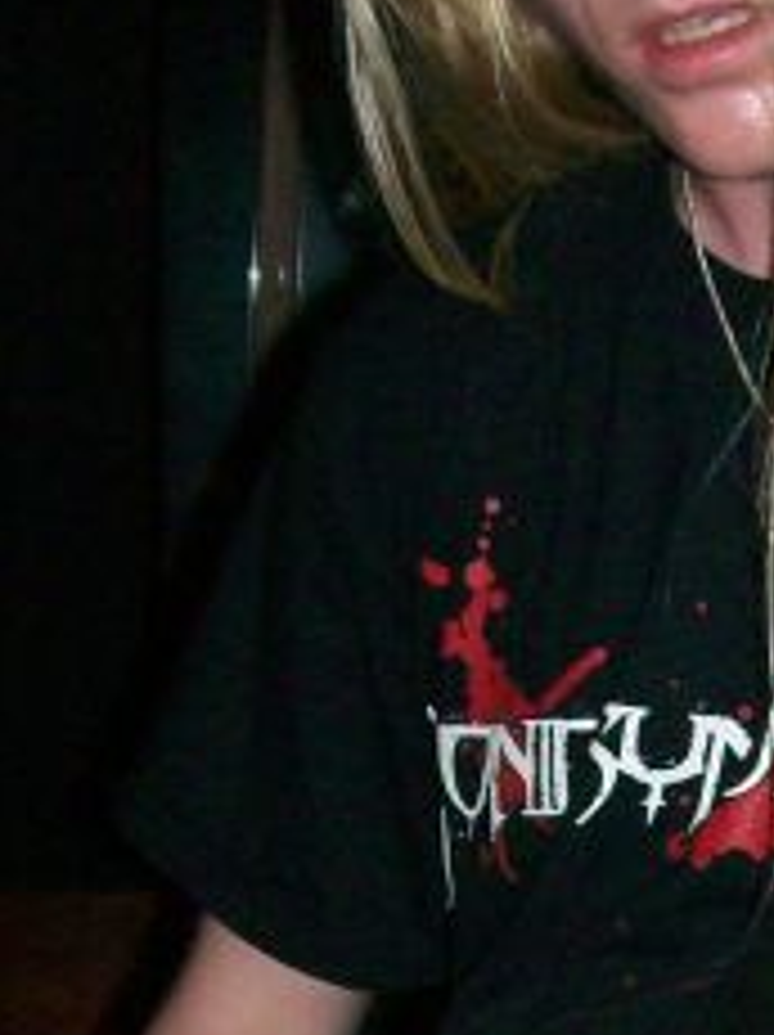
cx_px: 688
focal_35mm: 125
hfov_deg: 11.8
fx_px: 3734
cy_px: 891
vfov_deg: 15.6
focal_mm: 6
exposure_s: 1/64
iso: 140
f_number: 2.7
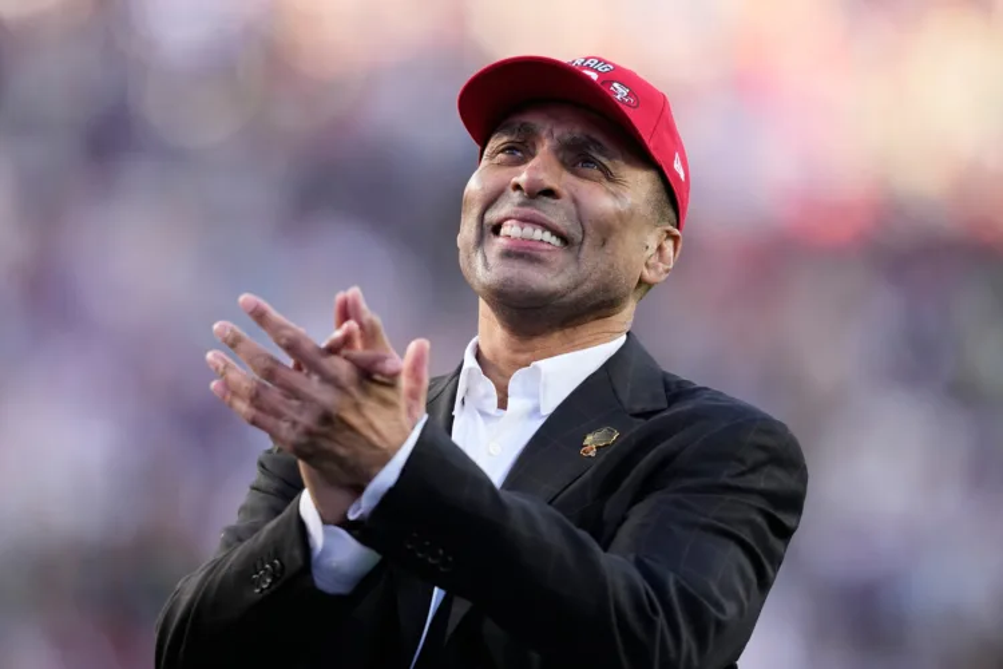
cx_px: 502
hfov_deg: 3.4
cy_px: 334
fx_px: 16715
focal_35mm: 600
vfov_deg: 2.3
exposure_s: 1/2000
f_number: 2.8
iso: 1000
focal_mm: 400
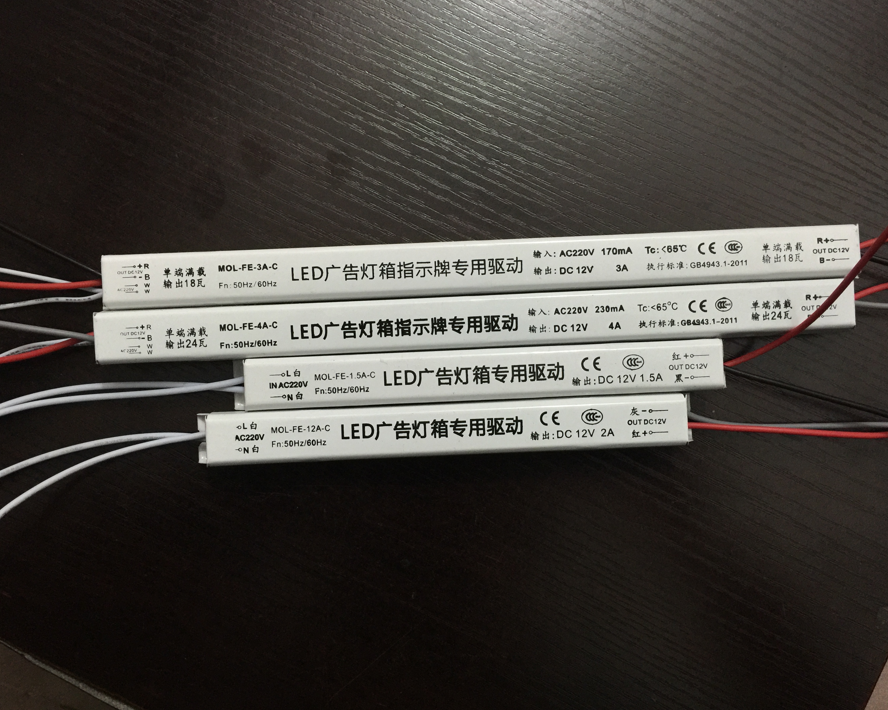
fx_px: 815
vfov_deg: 47.1
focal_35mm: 31
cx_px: 446
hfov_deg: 57.2
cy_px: 354
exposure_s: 1/8
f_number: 2.2
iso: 125
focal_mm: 4.15
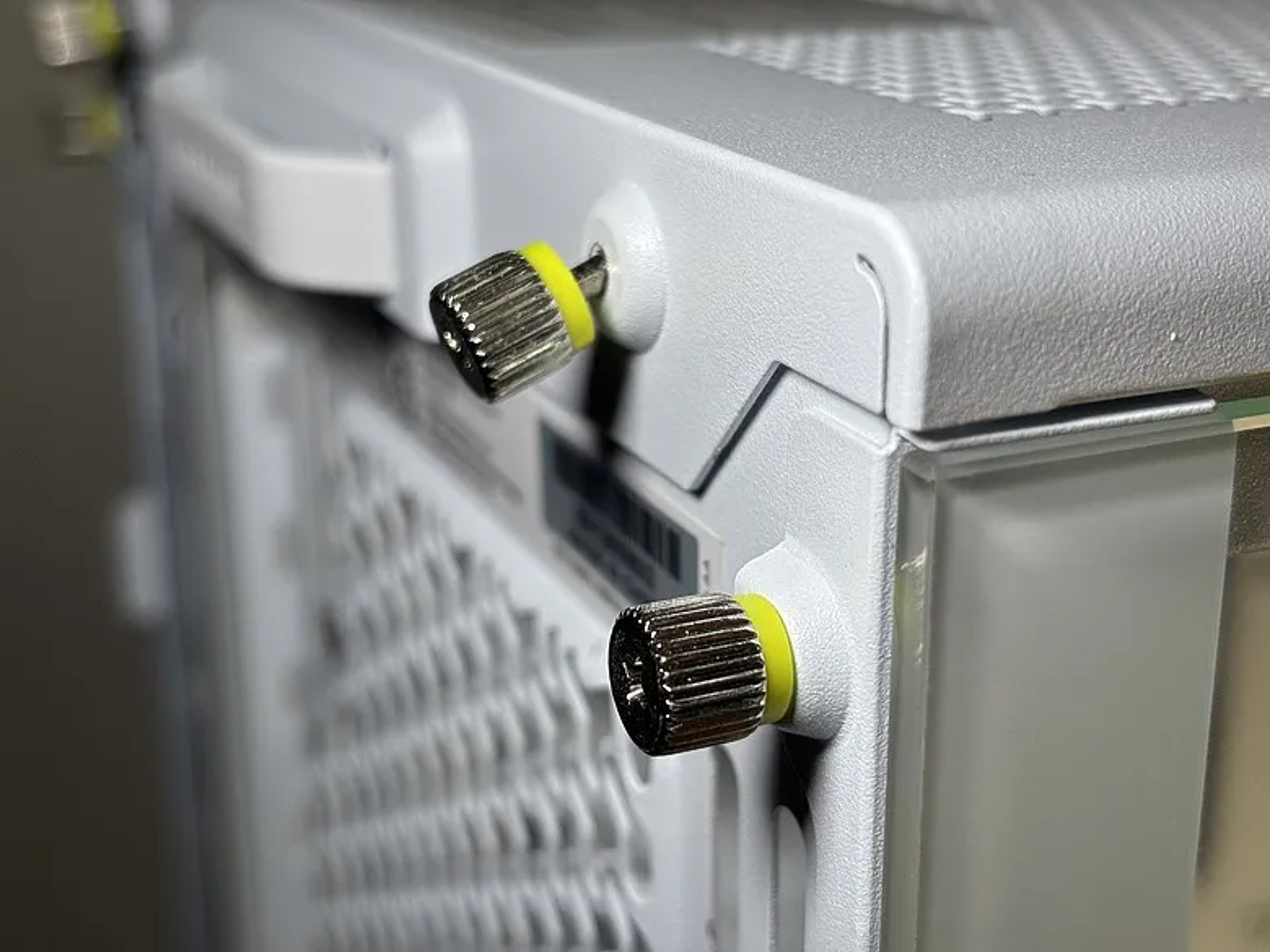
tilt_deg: -19.2
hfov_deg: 36.8
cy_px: 476
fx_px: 1908
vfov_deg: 28.0
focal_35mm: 52
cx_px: 635
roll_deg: +0.0
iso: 32
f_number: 1.6
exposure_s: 1/258
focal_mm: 5.96
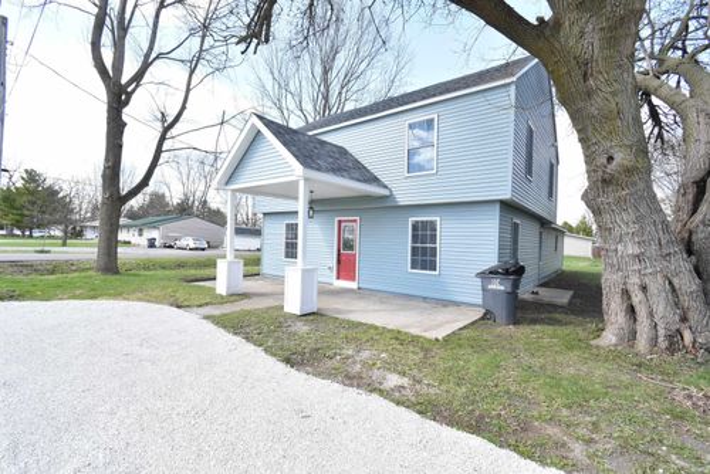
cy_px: 237
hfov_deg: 100.4
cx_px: 355
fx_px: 296
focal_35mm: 15
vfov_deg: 77.4
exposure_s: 1/80
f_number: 11
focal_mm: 10
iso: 400
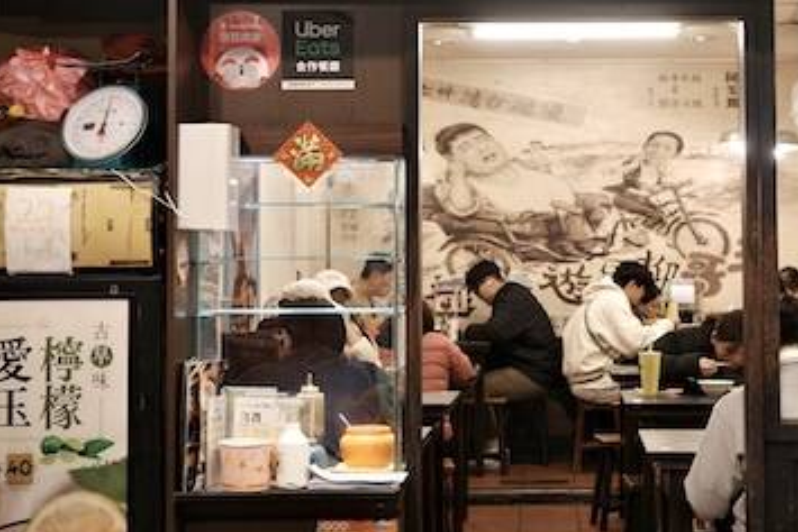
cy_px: 202
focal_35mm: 74
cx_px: 568
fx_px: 1641
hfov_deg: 27.1
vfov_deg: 18.4
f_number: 2.8
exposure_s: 1/25
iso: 320
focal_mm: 26
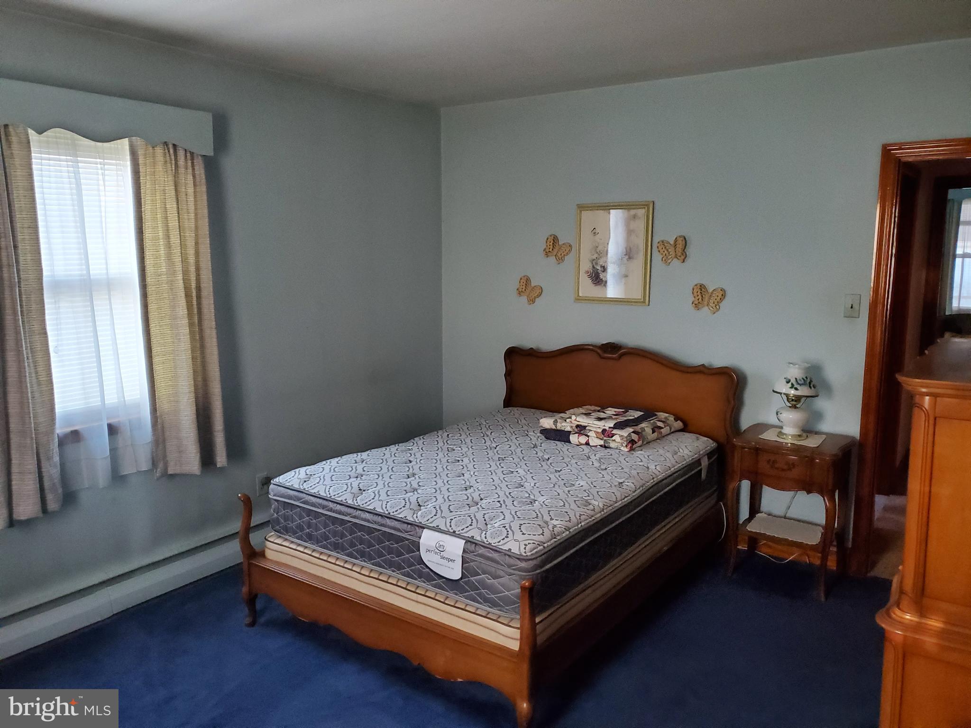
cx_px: 486
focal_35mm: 26
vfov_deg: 53.1
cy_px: 364
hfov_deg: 67.3
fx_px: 729
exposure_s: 1/39
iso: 640
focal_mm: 4.3
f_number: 1.5
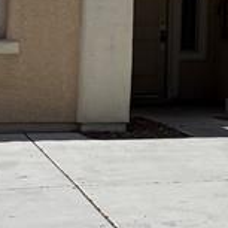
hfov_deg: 12.1
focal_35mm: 142
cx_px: 253
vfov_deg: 12.1
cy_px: -21
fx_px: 1058
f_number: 1.78
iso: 80
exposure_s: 1/9091
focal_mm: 6.76
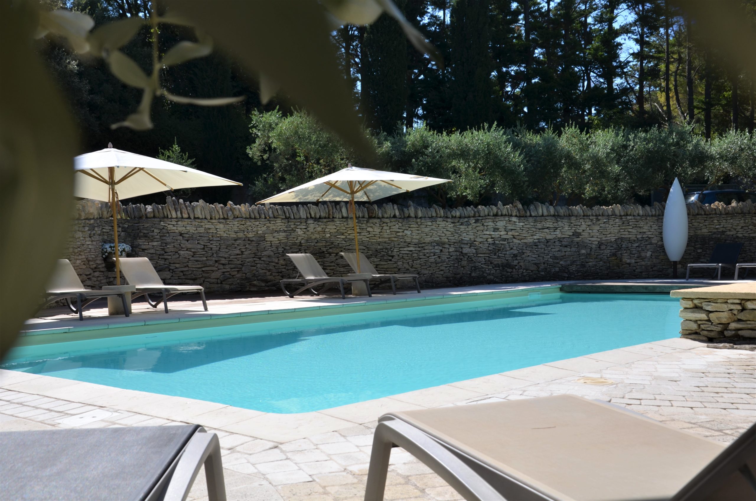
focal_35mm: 39
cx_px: 378
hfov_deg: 49.6
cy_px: 250
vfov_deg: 34.1
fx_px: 817
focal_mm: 26
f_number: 8
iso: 100
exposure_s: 1/250
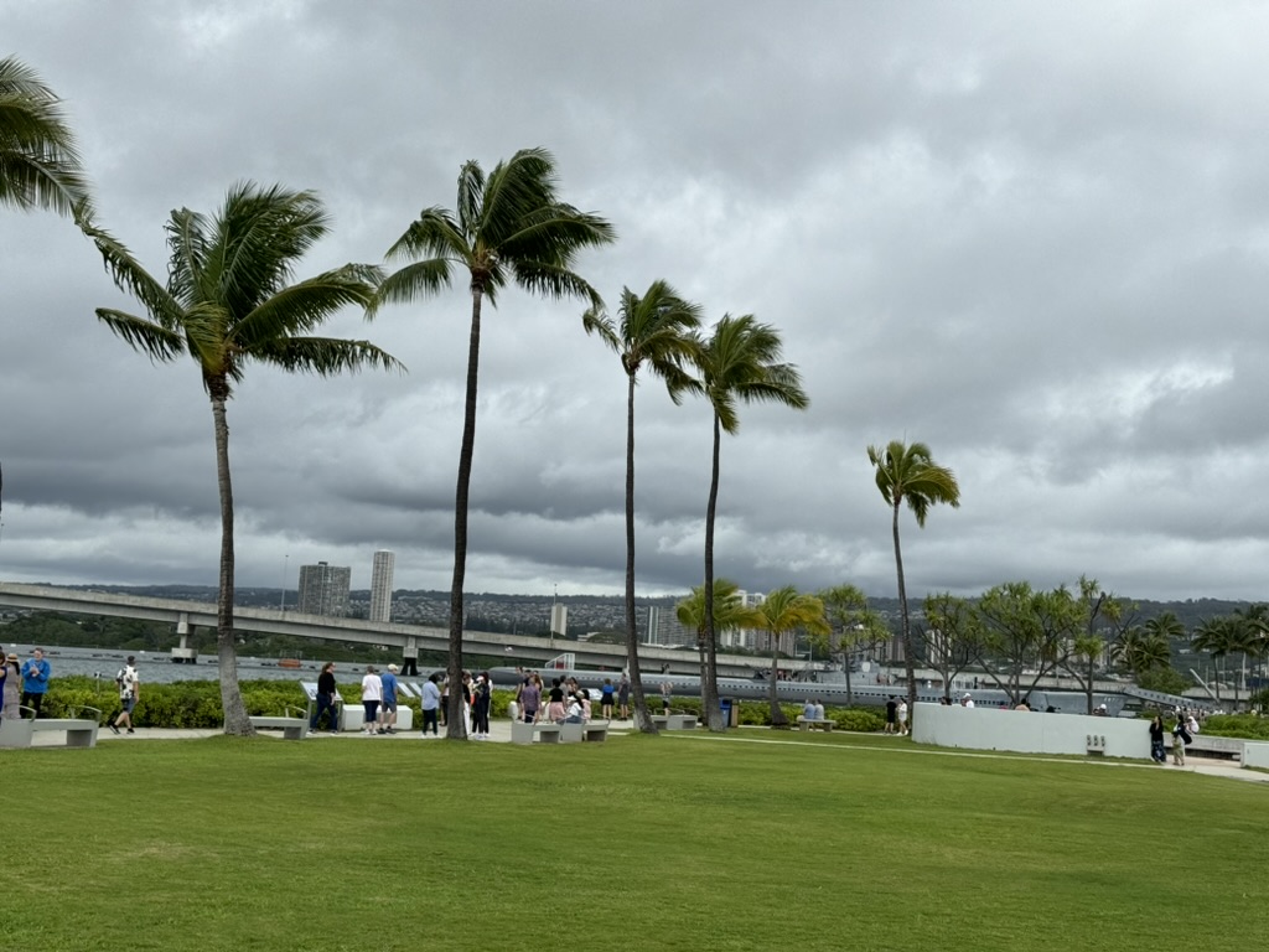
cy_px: 476
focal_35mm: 48
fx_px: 1760
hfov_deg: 39.7
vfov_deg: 30.3
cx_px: 634
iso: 64
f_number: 1.78
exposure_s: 1/4049
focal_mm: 6.86
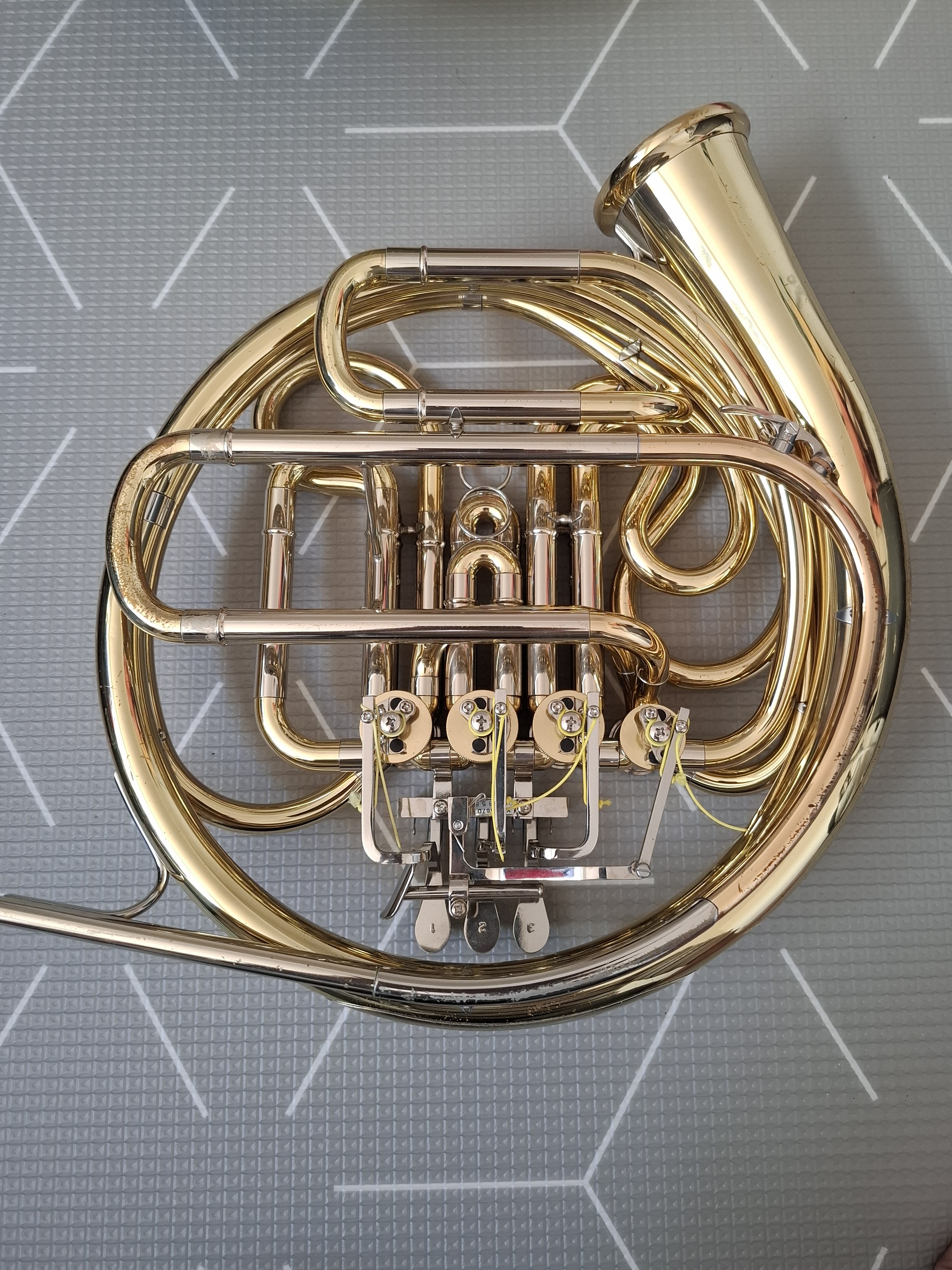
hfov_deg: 54.8
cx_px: 507
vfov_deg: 69.3
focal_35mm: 25
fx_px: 917
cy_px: 602
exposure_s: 1/100
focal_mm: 5.54
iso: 320
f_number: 1.8
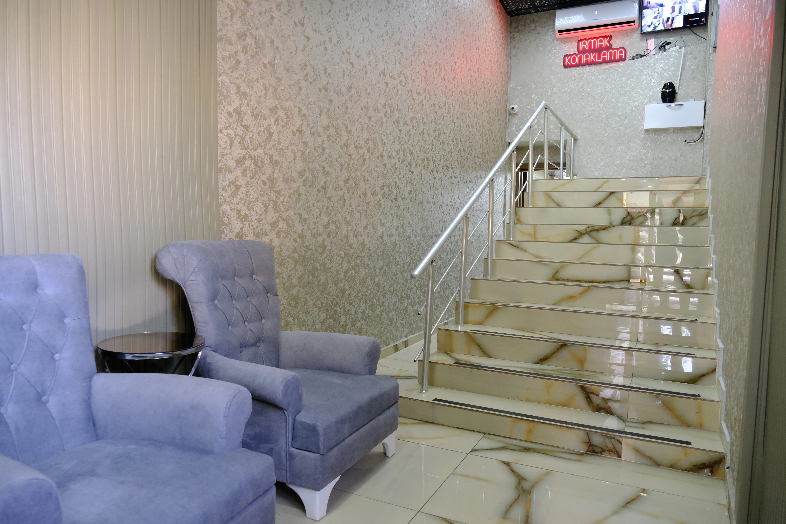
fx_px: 524
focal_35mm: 24
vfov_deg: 53.1
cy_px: 262
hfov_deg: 73.7
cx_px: 393
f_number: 3.2
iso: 3200
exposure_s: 1/70
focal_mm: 16
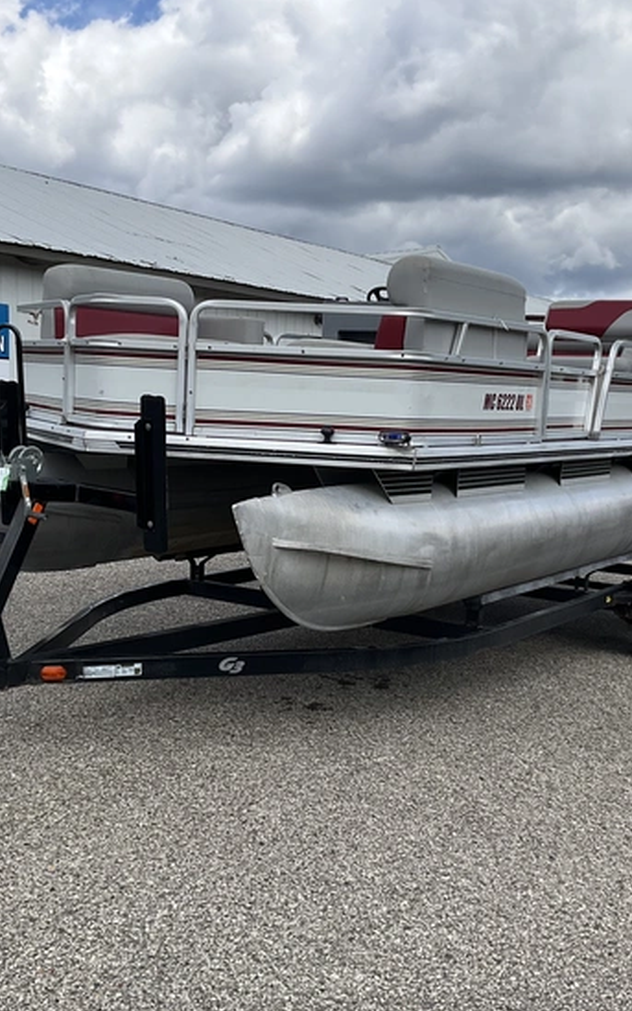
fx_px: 1158
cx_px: 293
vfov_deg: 47.2
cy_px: 515
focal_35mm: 42
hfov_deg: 30.5
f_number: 1.8
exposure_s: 1/1577
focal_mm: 3
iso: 25
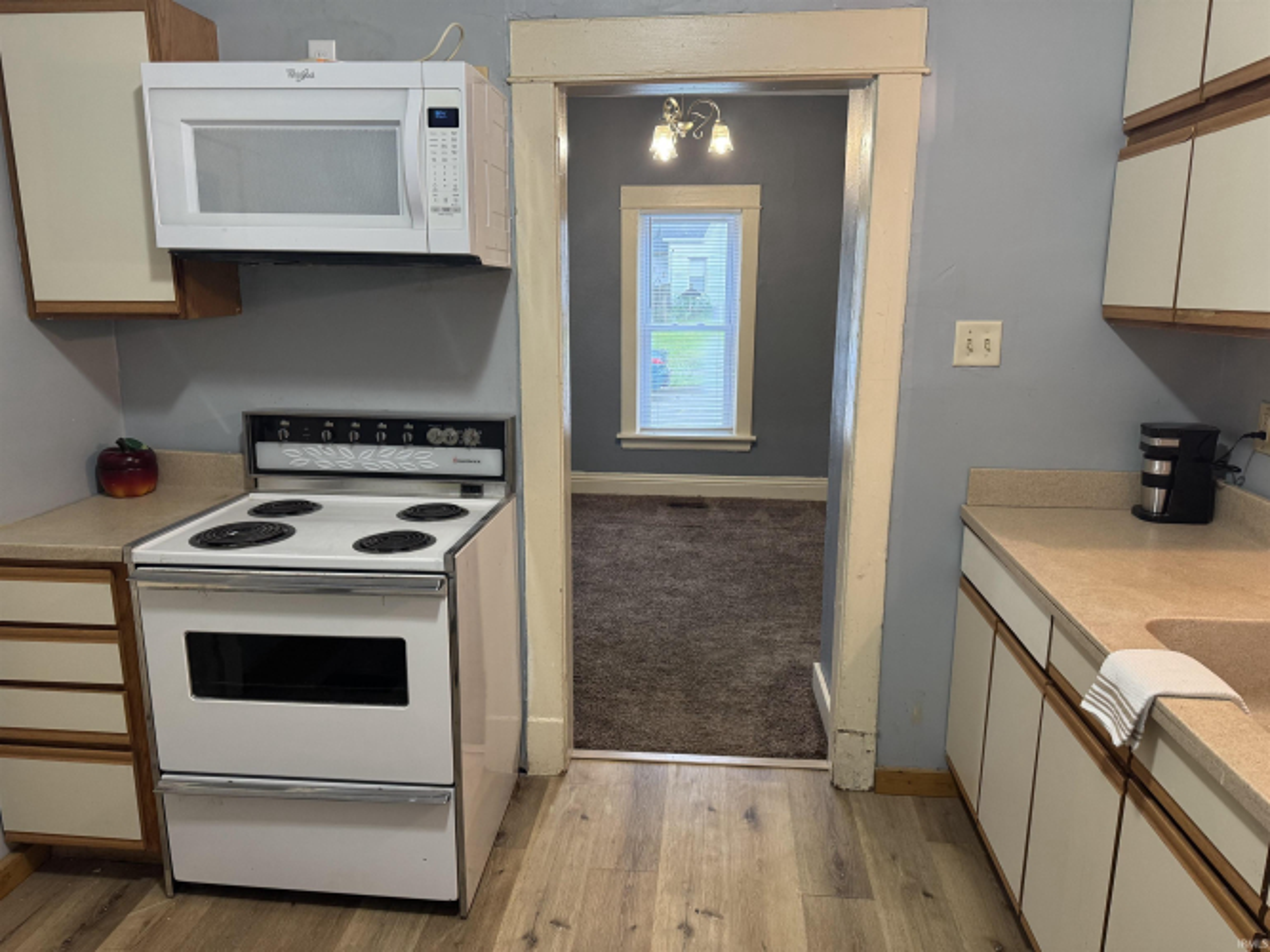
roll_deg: -0.6
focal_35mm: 24
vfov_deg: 56.8
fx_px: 880
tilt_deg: -13.7
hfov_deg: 71.6
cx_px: 635
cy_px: 476
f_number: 1.78
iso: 250
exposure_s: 1/60
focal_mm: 6.76
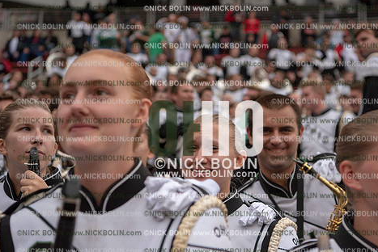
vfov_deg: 18.9
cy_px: 139
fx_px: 756
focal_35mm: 72
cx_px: 206
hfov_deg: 28.0
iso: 250
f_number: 3.5
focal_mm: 58
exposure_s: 1/800
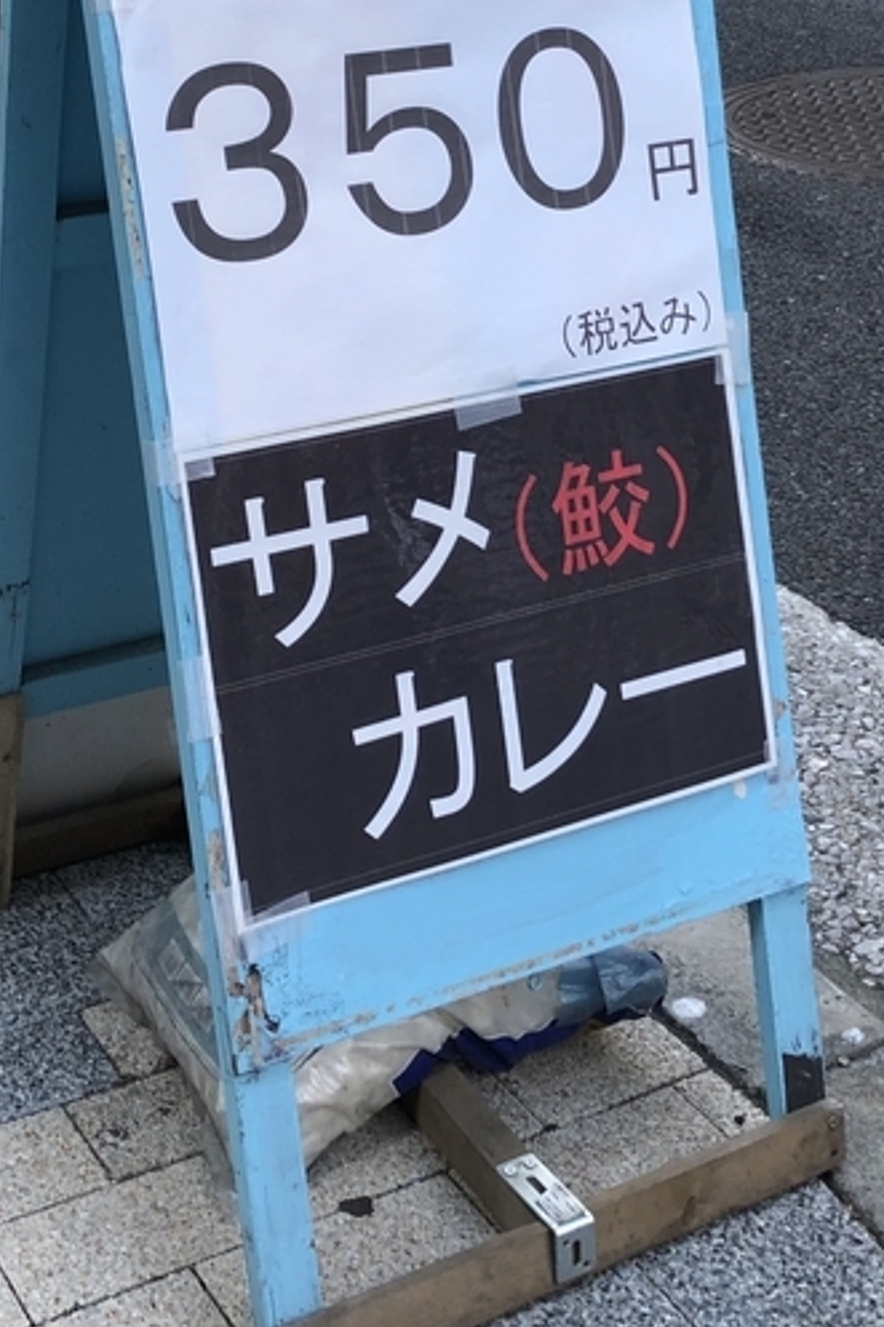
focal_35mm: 60
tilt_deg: -17.8
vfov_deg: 32.8
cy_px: 334
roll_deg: +1.0
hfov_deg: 22.6
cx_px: 435
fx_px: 2211
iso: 40
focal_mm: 4
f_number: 1.8
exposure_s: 1/100
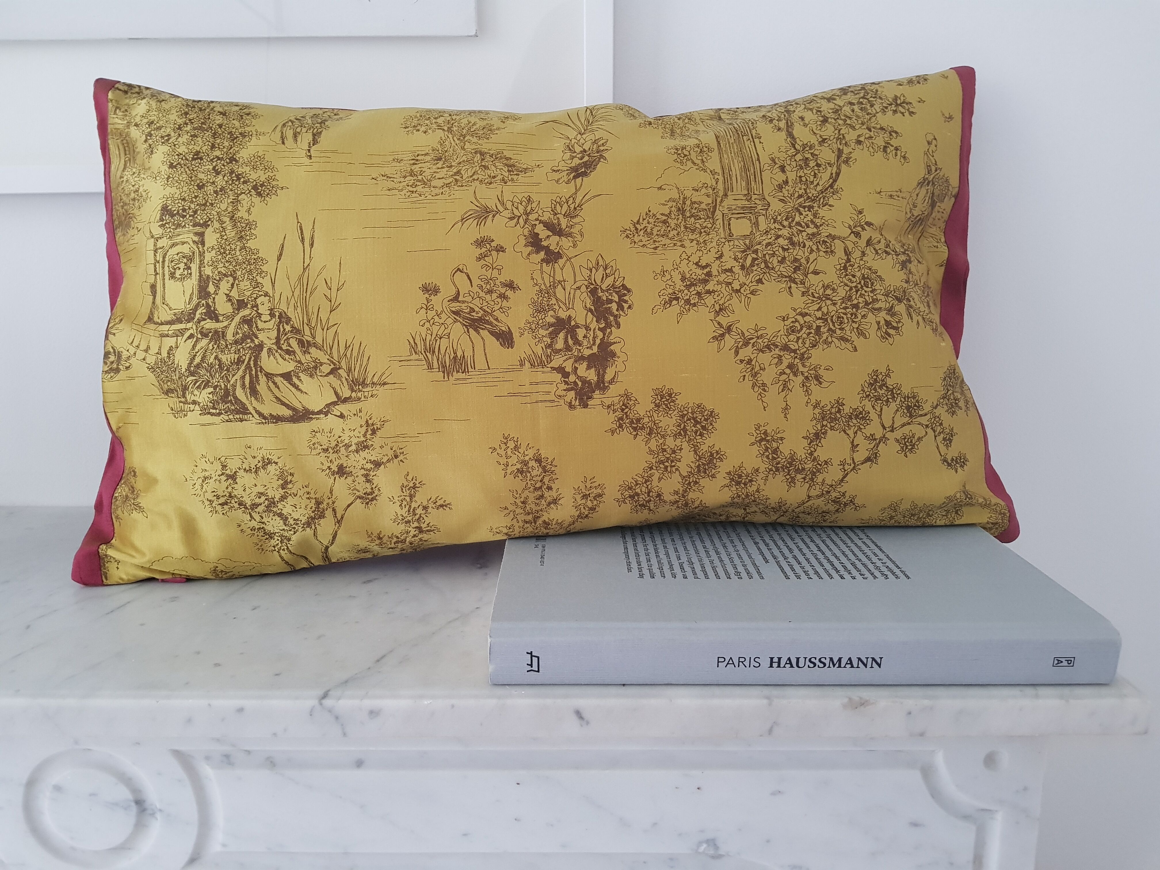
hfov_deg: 67.3
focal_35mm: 26
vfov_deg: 53.1
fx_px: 871
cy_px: 435
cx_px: 580
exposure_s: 1/33
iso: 250
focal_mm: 4.2
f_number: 1.7
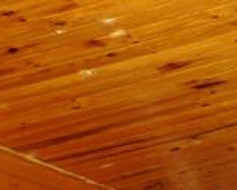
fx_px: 722
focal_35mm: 103
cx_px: 526
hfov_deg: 14.3
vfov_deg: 13.5
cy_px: 332
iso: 125
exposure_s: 1/50
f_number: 3
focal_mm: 4
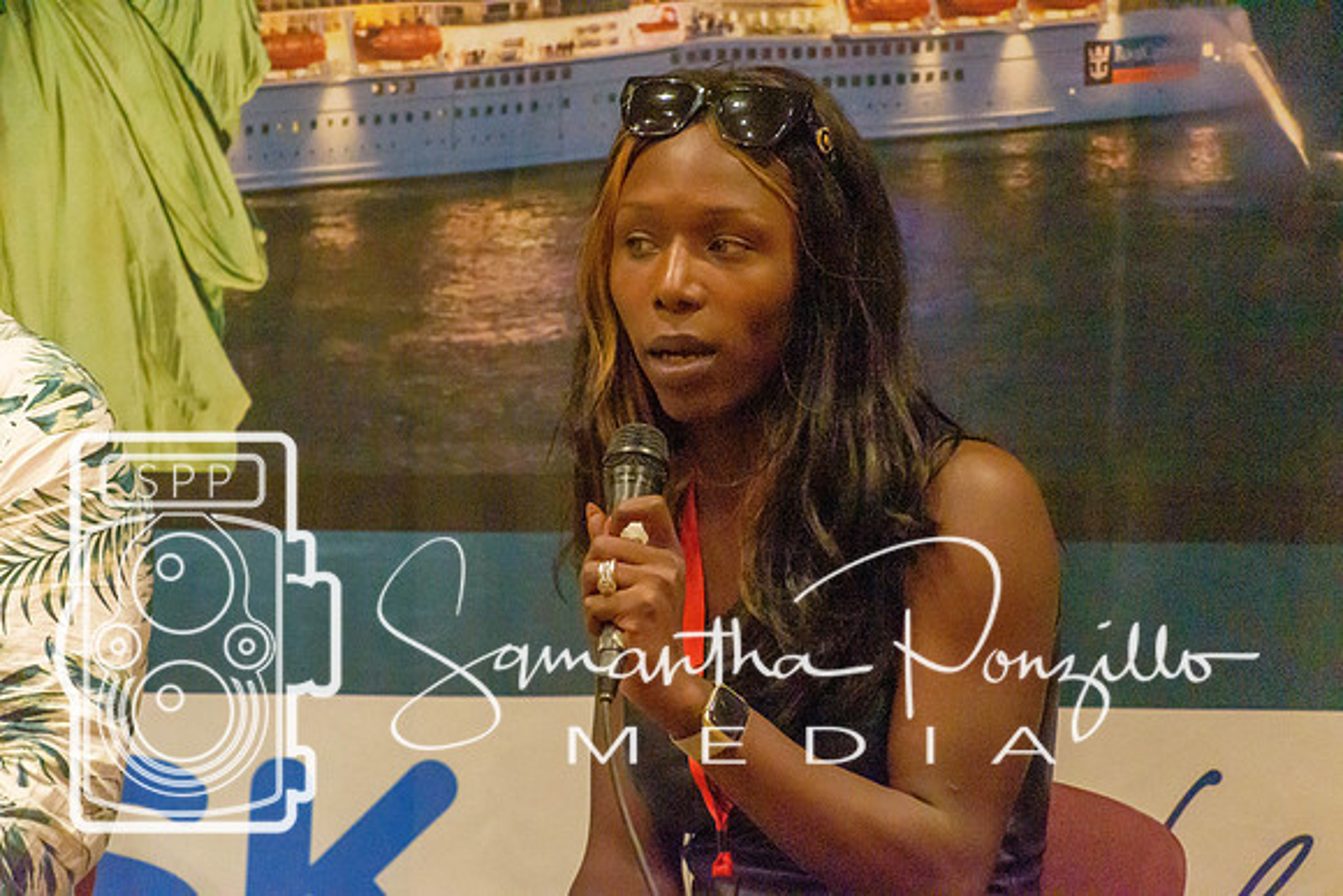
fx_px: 10634
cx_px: 672
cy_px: 448
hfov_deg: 7.2
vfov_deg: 4.8
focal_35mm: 285
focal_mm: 190
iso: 12800
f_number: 5.3
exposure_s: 1/200
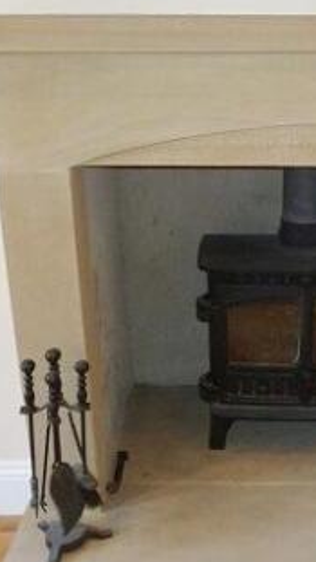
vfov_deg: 40.6
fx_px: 759
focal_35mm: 51
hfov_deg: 23.1
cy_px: 292
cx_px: 261
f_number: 3.3
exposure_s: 1/30
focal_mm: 4.1
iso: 250
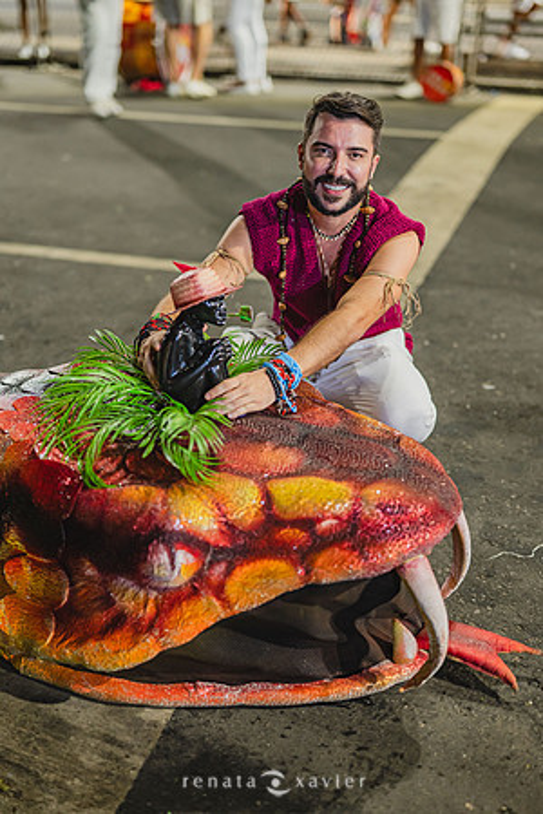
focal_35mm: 50
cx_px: 272
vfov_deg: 39.6
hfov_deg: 27.0
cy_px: 407
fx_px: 1131
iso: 1600
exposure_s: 1/400
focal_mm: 50
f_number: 1.6
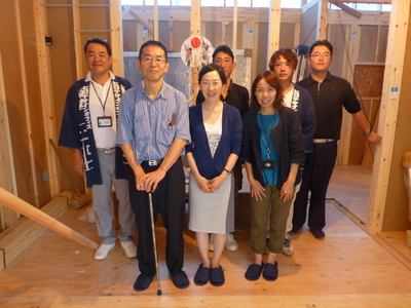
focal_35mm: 24
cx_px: 206
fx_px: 285
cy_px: 154
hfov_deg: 71.6
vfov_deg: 56.8
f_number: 3.3
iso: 400
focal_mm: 4.3
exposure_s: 1/6
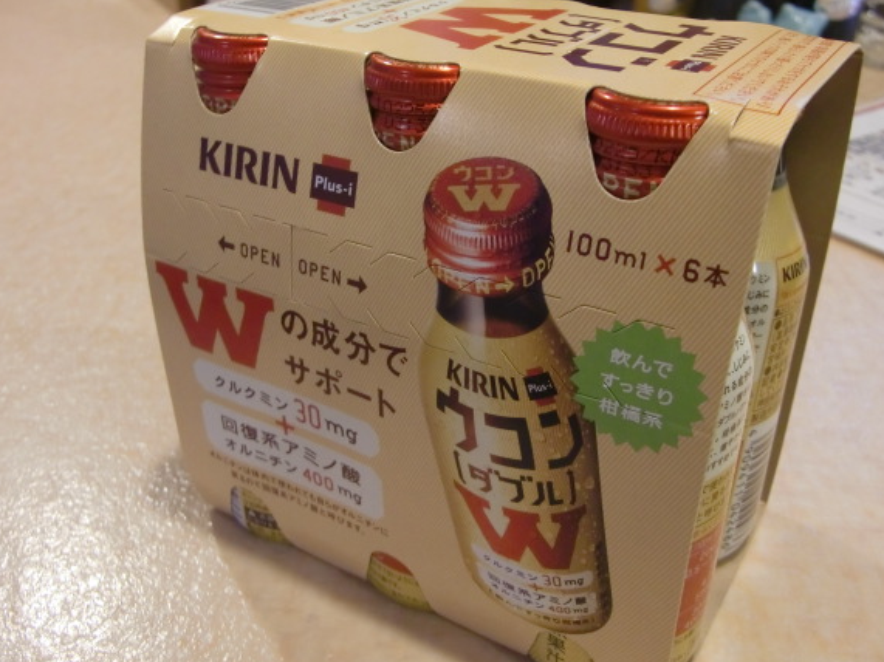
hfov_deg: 50.1
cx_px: 446
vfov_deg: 38.7
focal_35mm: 37
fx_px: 945
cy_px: 331
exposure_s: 1/20
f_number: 2.7
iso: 400
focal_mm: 5.8
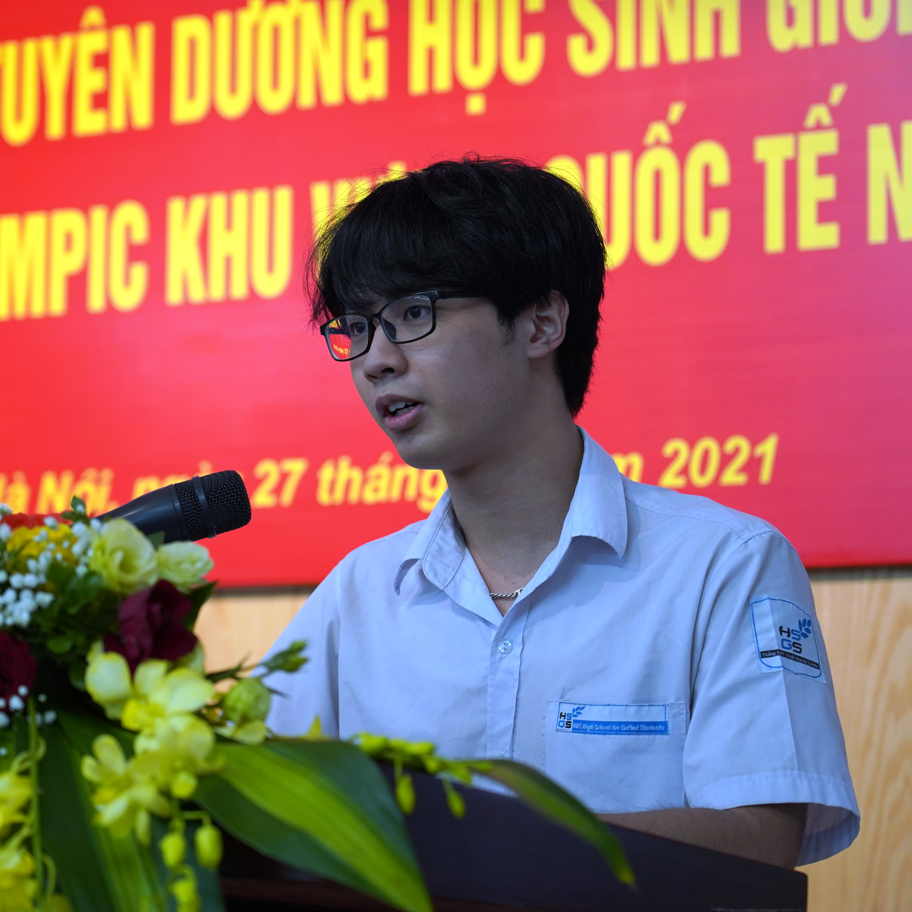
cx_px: 407
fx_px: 3487
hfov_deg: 14.9
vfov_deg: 14.9
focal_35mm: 117
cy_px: 453
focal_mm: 91
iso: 800
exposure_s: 1/160
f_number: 4
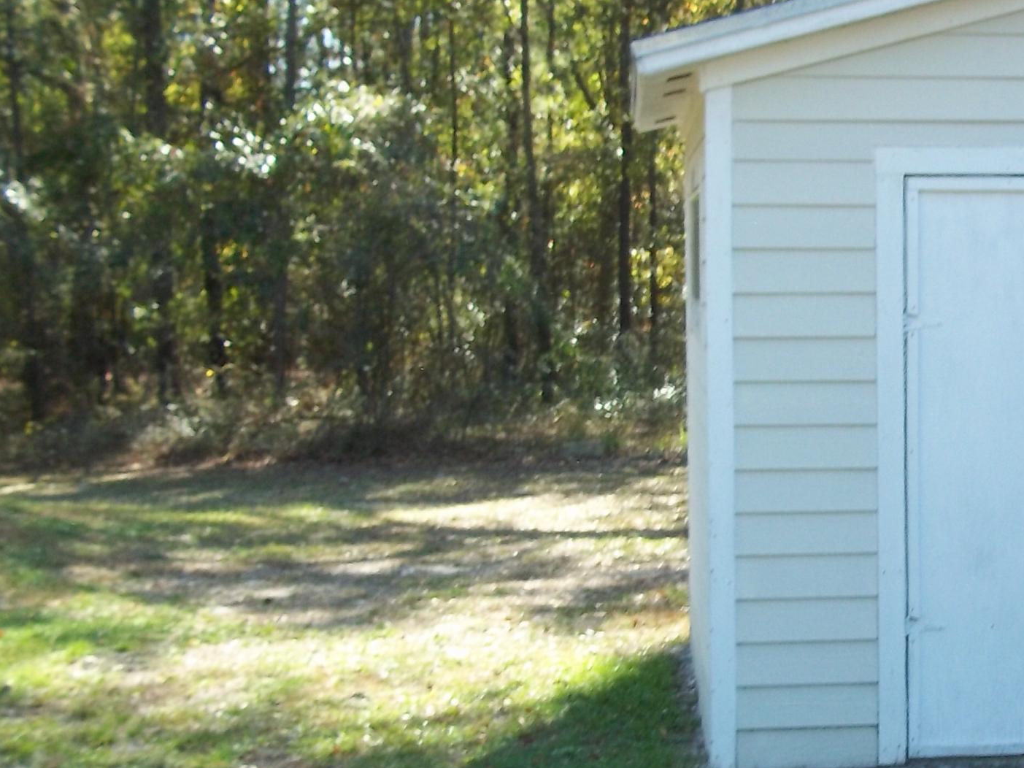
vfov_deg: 19.1
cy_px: 395
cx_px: 1023
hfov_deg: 24.2
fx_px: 2278
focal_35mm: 77
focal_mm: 6.5
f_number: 3.1
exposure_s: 1/125
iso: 80
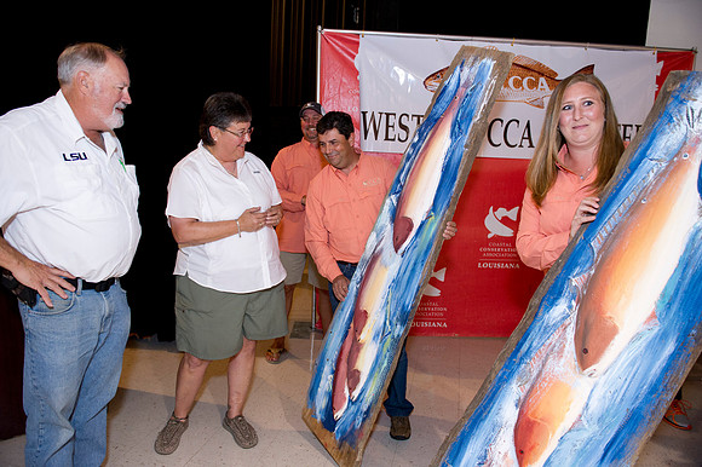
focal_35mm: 24
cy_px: 234
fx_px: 468
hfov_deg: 73.8
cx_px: 351
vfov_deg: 53.1
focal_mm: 24
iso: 1600
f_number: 3.5
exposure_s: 1/80
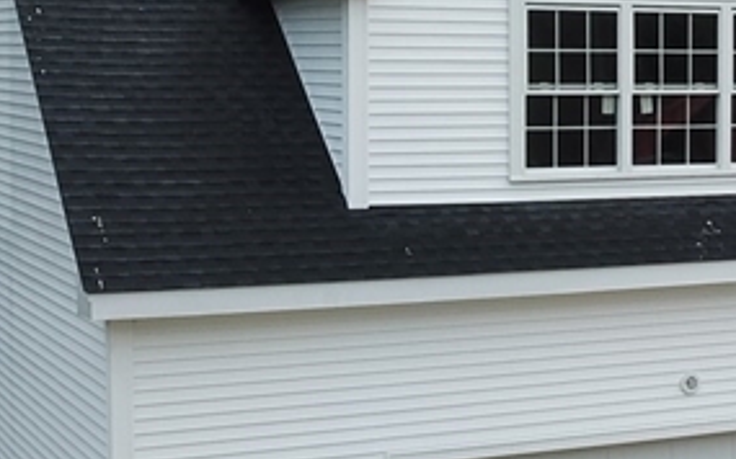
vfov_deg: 13.2
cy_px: 157
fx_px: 1985
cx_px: 881
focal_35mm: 99
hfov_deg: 19.8
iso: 100
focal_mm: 4.73
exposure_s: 1/297
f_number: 2.2
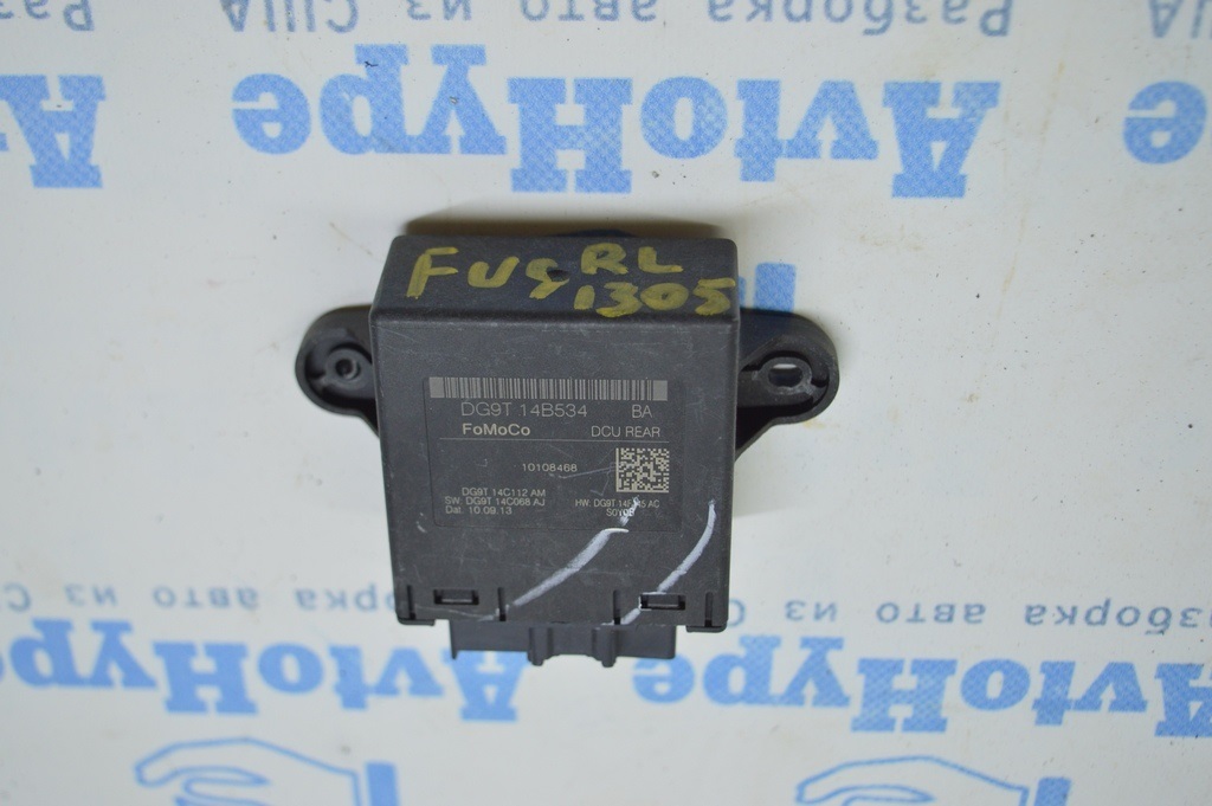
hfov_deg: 43.6
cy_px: 403
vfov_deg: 29.8
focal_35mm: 45
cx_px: 606
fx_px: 1514
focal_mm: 30
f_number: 4.2
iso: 400
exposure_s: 1/60
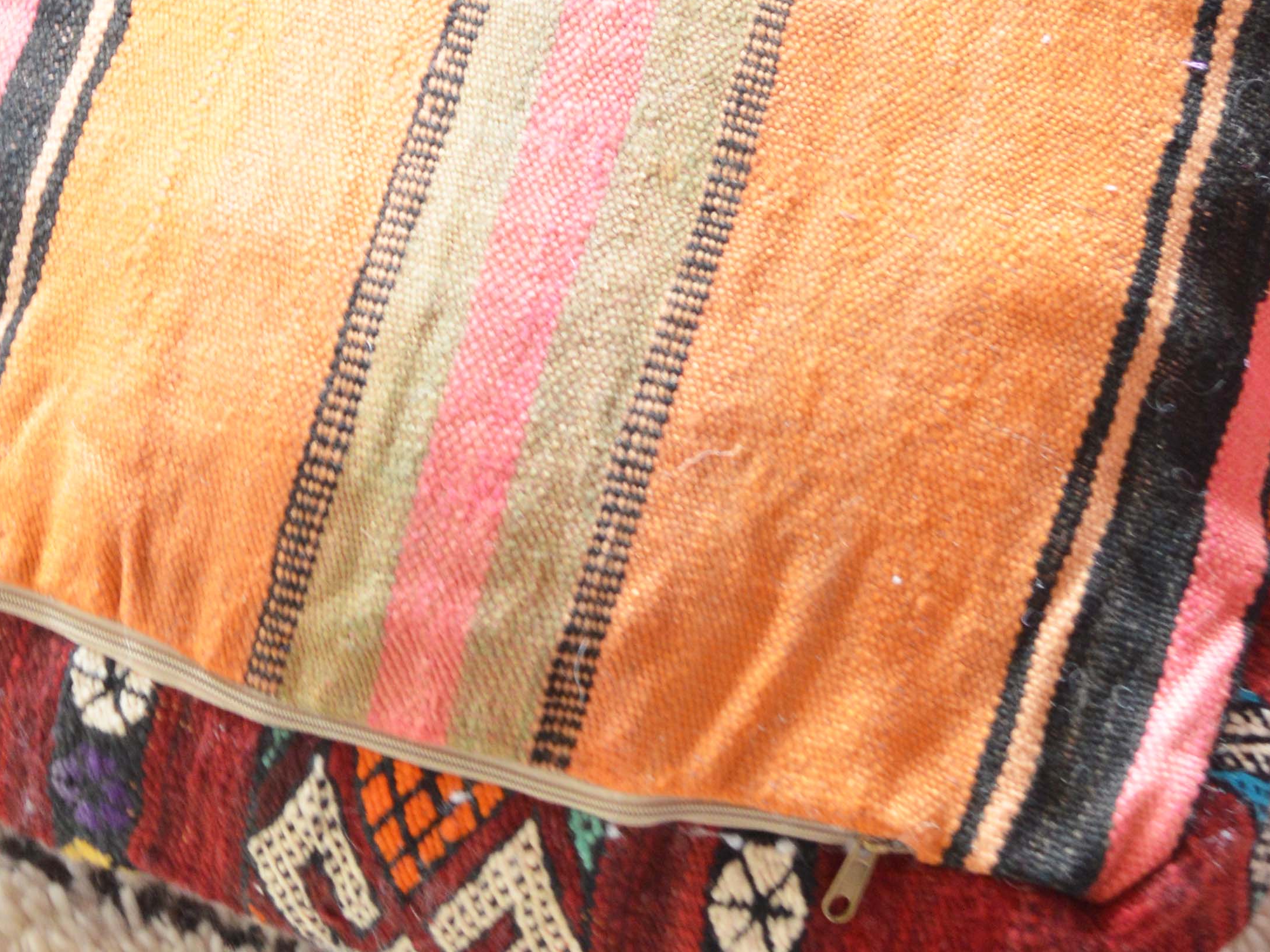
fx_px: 2935
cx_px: 505
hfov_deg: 24.4
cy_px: 127
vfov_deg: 18.2
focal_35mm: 80
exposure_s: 1/15
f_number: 3.8
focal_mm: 20
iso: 640
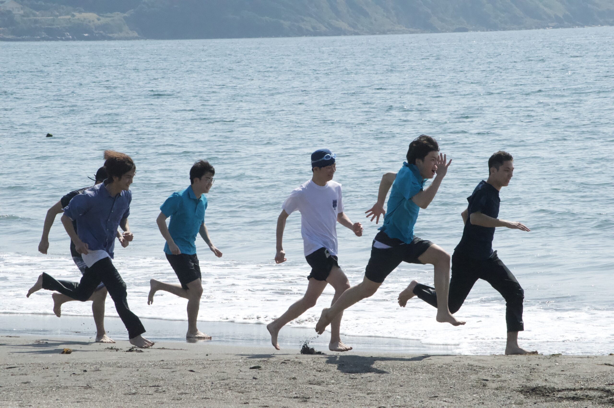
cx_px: 307
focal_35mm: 188
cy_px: 204
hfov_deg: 11.0
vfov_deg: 7.3
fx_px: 3195
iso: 6400
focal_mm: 125
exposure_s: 1/4000
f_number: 25
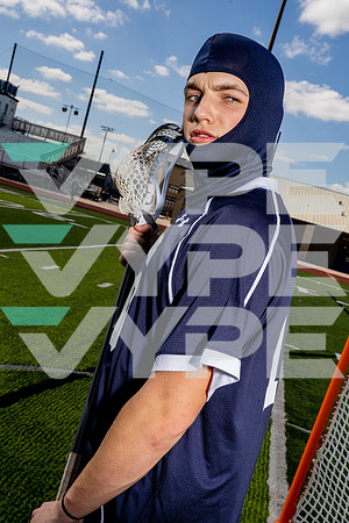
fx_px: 553
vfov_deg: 50.7
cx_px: 174
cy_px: 262
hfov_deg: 35.1
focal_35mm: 38
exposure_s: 1/250
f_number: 14
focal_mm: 38
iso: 100
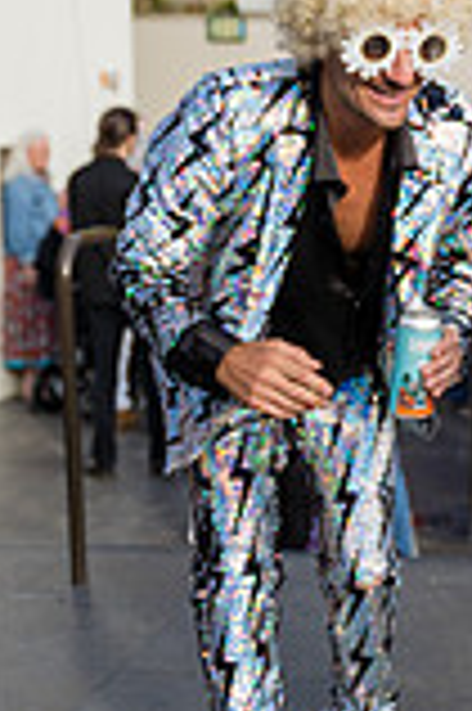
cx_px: 512
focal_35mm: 80
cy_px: 351
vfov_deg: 25.4
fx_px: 1577
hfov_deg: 16.5
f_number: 2.8
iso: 200
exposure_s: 1/1250
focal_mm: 28
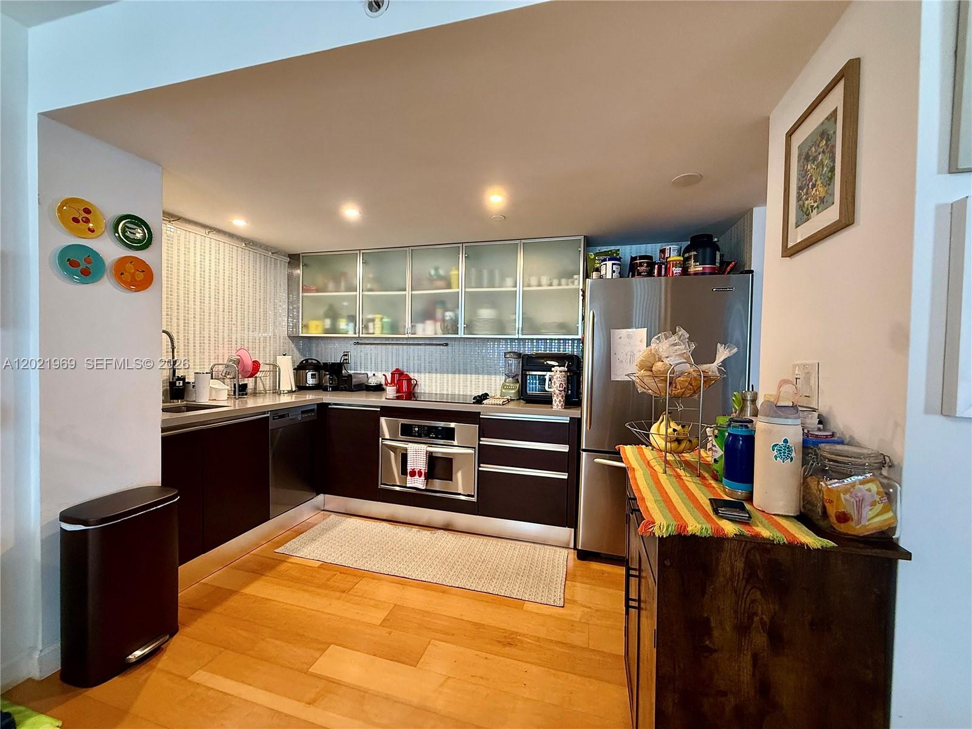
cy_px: 364
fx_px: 393
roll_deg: -1.5
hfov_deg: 102.1
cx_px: 486
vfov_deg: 85.7
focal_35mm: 14
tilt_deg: -1.6
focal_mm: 2.22
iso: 250
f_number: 2.2
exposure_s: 1/60
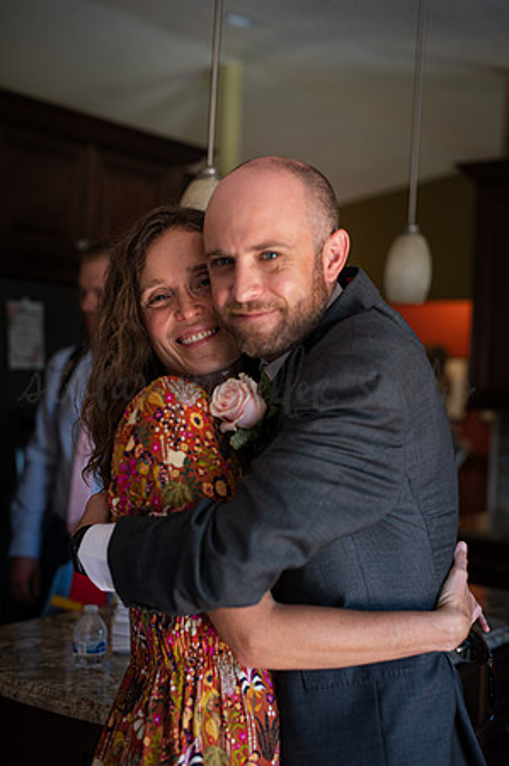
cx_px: 254
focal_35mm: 50
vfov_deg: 39.6
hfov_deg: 26.9
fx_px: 1063
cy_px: 383
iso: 400
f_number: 2.5
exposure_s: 1/250
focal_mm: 50
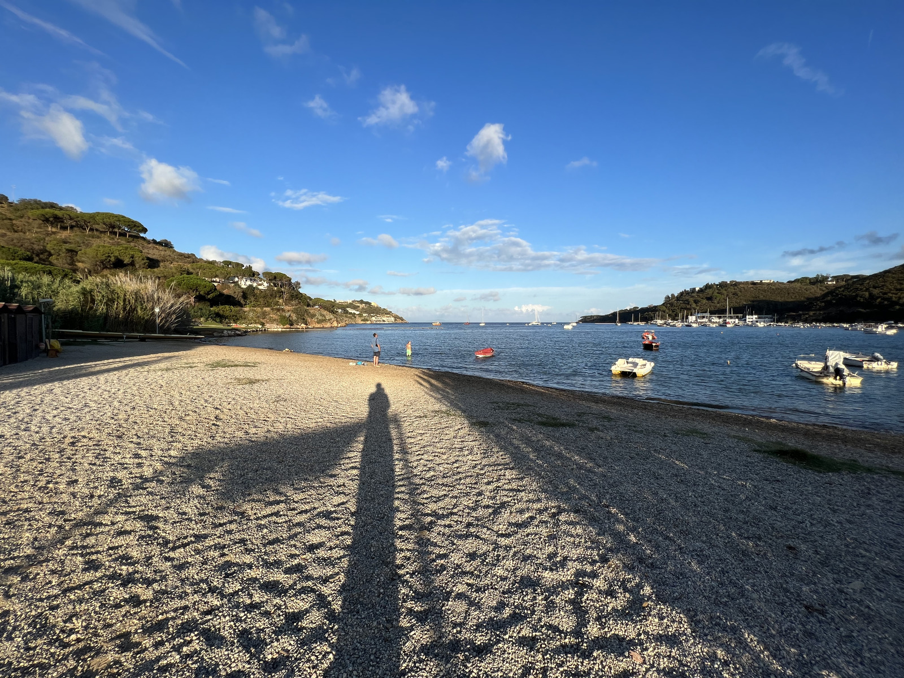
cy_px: 339
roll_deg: +0.3
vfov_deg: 89.9
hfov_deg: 106.2
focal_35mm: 13
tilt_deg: -2.3
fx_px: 339
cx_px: 452
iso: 32
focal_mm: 1.57
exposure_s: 1/1508
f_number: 1.8
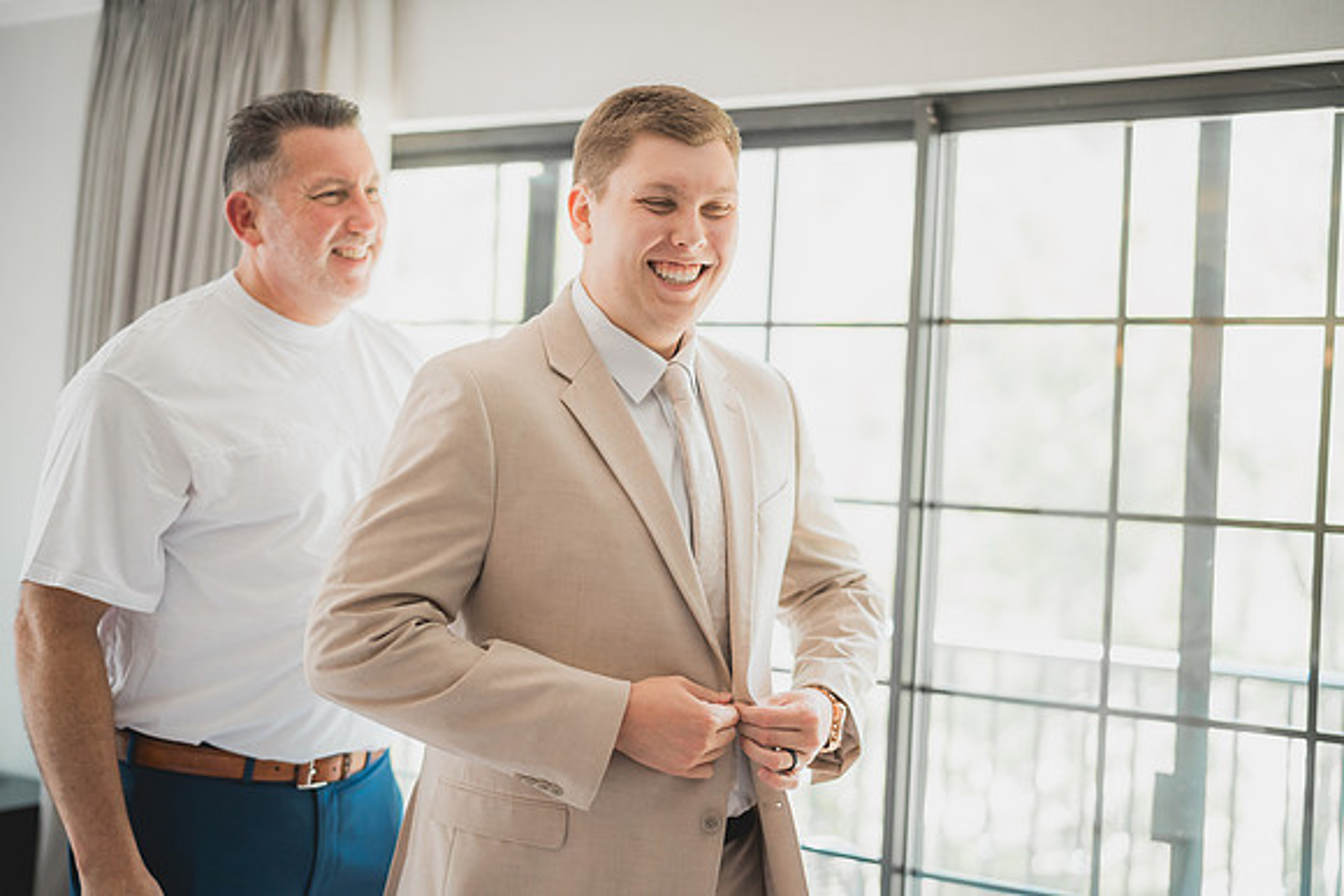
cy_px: 448
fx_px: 1867
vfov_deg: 27.0
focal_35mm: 50
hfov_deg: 39.6
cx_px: 672
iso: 800
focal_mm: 50
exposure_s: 1/500
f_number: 1.4
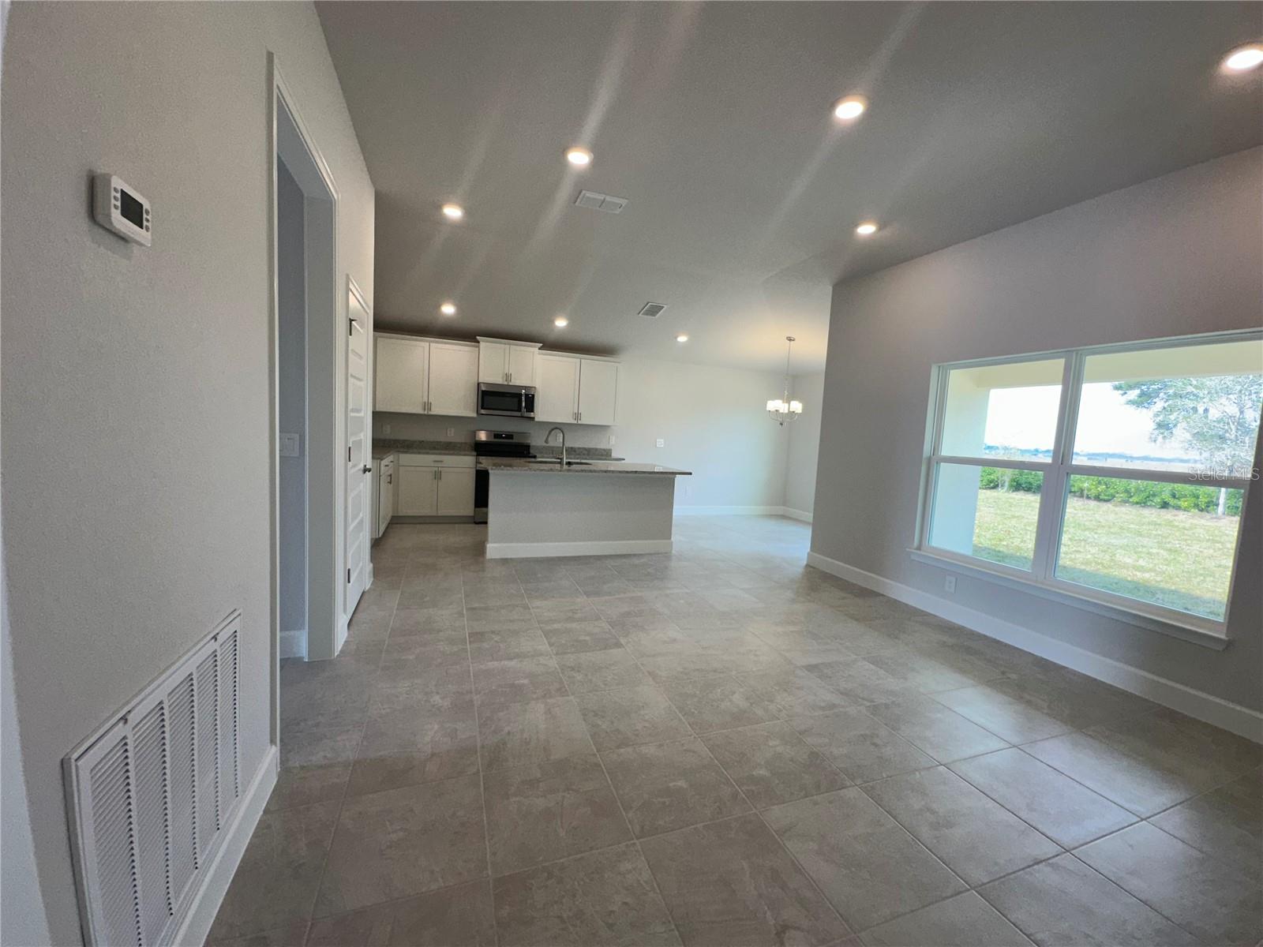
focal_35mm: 14
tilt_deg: -4.3
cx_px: 632
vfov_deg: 85.7
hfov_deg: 102.1
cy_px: 474
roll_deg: -3.5
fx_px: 511
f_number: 2.2
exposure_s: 1/120
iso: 80
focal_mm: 2.22
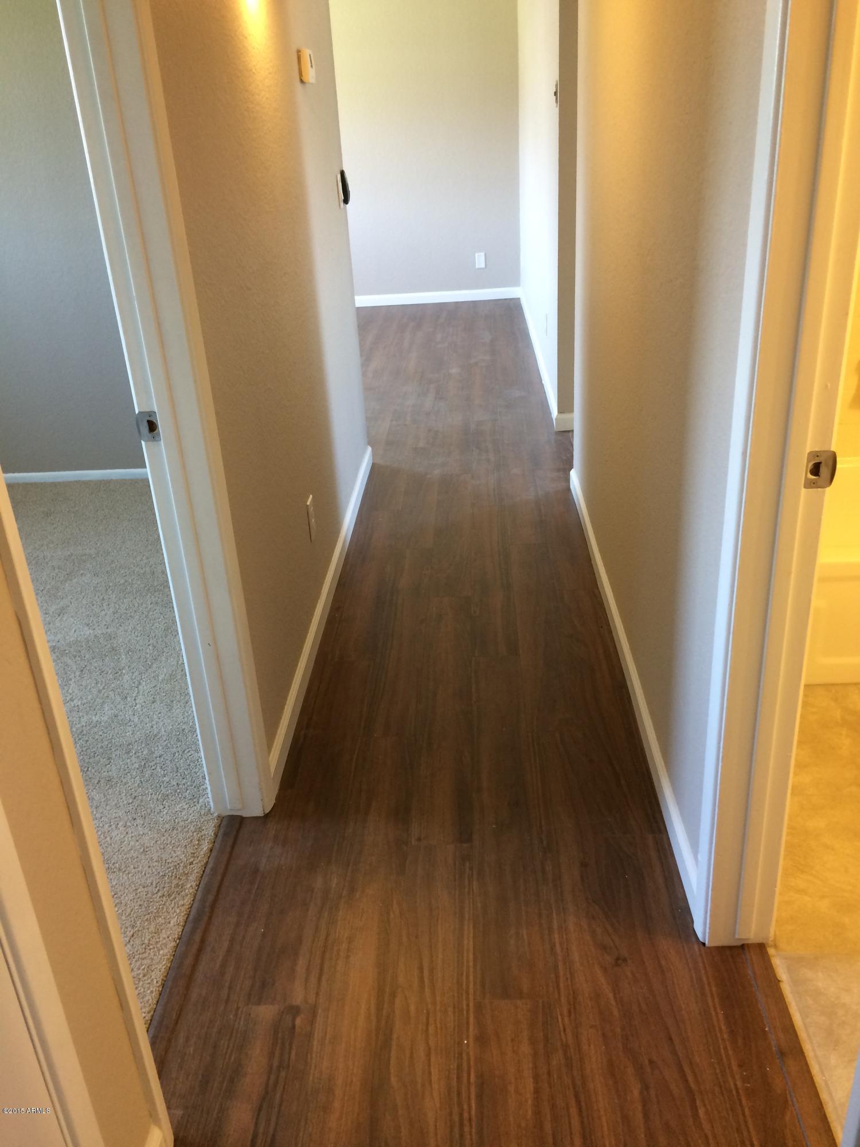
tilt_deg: -27.7
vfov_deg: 61.7
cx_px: 430
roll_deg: +4.2
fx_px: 961
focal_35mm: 29
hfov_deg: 48.2
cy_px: 574
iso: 100
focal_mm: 4.15
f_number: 2.2
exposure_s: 1/30
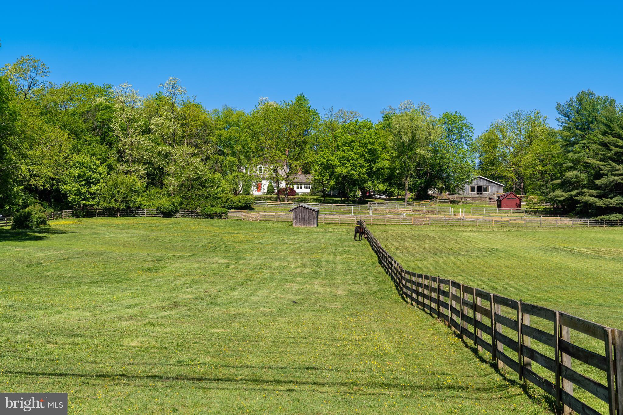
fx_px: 917
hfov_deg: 37.5
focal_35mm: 53
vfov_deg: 25.5
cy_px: 208
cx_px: 312
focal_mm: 53
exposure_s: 1/200
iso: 100
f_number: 8
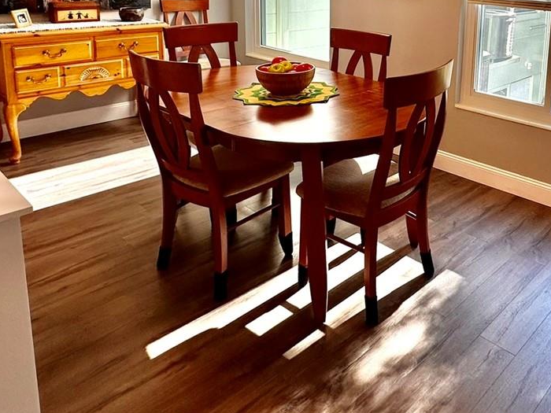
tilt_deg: -9.9
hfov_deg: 53.8
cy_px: 50
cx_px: 423
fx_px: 509
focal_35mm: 32
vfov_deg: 41.1
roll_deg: -2.3
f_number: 2.2
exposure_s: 1/138
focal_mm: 2.22
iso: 40
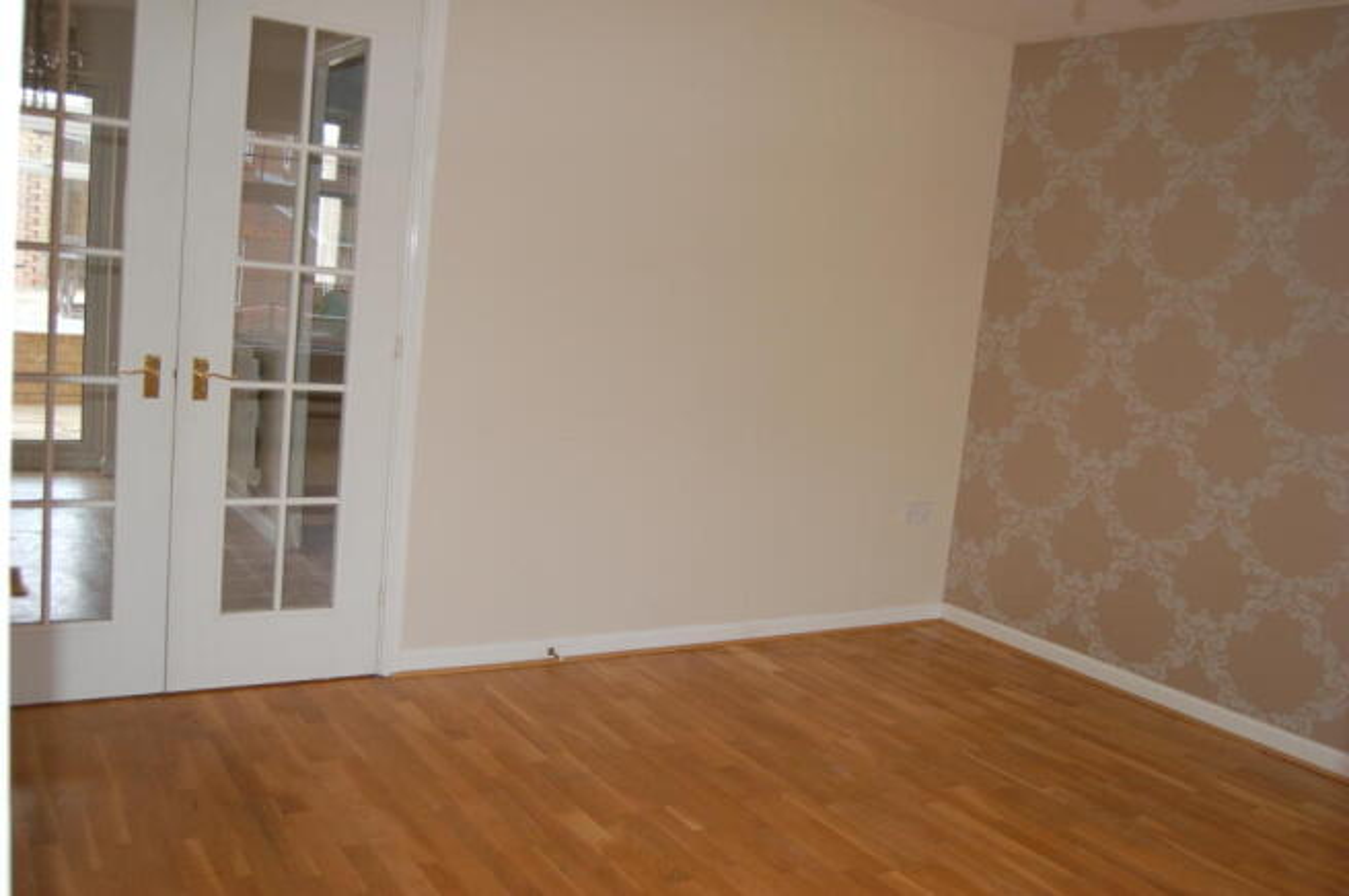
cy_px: 448
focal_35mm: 30
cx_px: 674
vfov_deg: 43.5
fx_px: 1123
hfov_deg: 62.0
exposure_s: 1/60
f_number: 3.8
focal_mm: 20
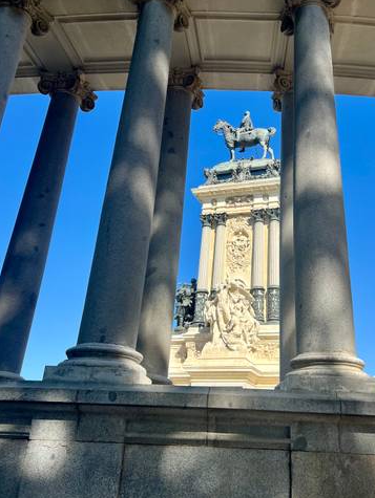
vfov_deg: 52.1
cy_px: 192
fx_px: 505
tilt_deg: +29.1
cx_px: 233
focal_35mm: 35
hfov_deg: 40.5
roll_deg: -3.6
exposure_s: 1/2252
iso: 50
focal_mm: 5.7
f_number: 1.5
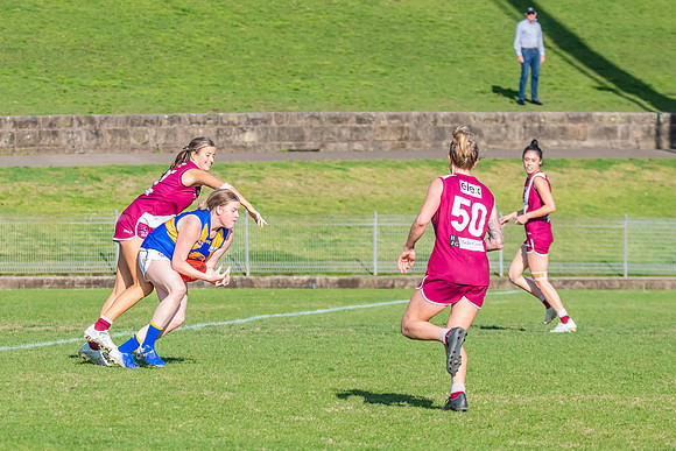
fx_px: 6157
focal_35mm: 328
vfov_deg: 4.2
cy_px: 239
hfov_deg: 6.3
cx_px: 188
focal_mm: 170
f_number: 8
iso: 800
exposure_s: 1/1600
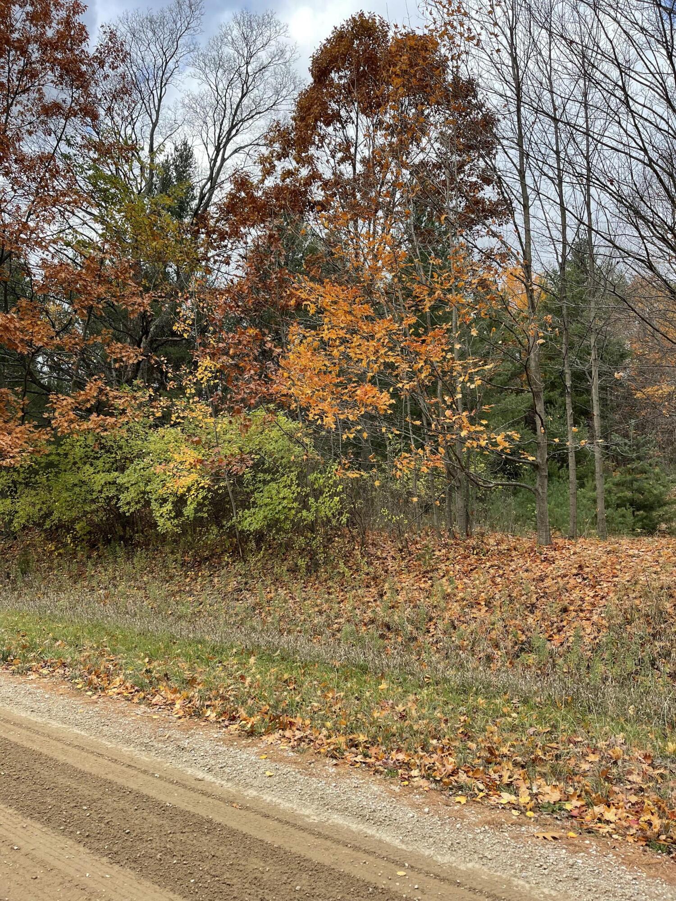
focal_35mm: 26
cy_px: 450
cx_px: 338
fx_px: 677
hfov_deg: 53.1
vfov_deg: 67.3
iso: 32
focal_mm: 5.1
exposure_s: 1/445
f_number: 1.6
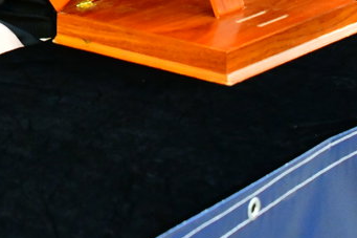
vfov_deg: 8.4
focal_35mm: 156
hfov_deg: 12.9
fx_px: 1546
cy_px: -215
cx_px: -42
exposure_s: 1/250
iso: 3200
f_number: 5.6
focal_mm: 38
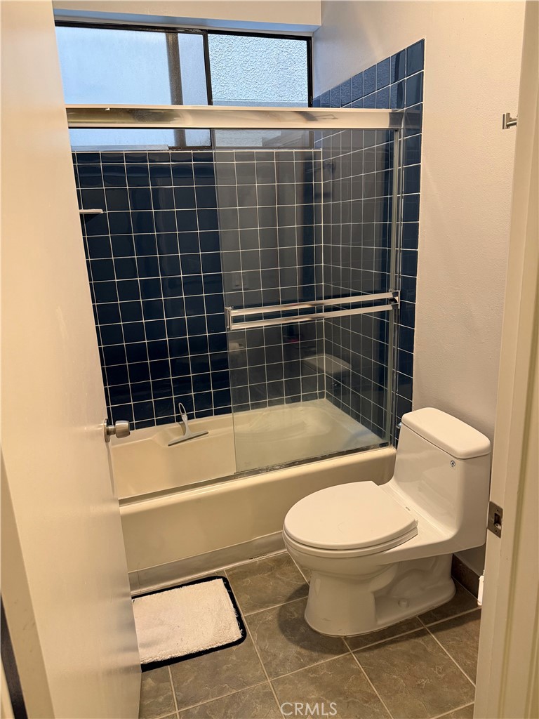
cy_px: 360
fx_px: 498
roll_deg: +1.6
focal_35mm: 24
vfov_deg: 71.6
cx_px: 270
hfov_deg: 56.8
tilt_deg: -13.8
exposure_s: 1/60
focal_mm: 6.76
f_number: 1.78
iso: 250
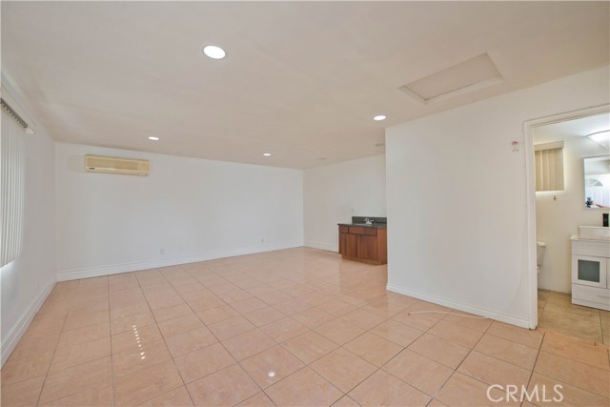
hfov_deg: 104.2
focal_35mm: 14
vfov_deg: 81.2
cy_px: 204
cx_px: 305
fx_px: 237
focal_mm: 14
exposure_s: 1/50
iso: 400
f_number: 7.1
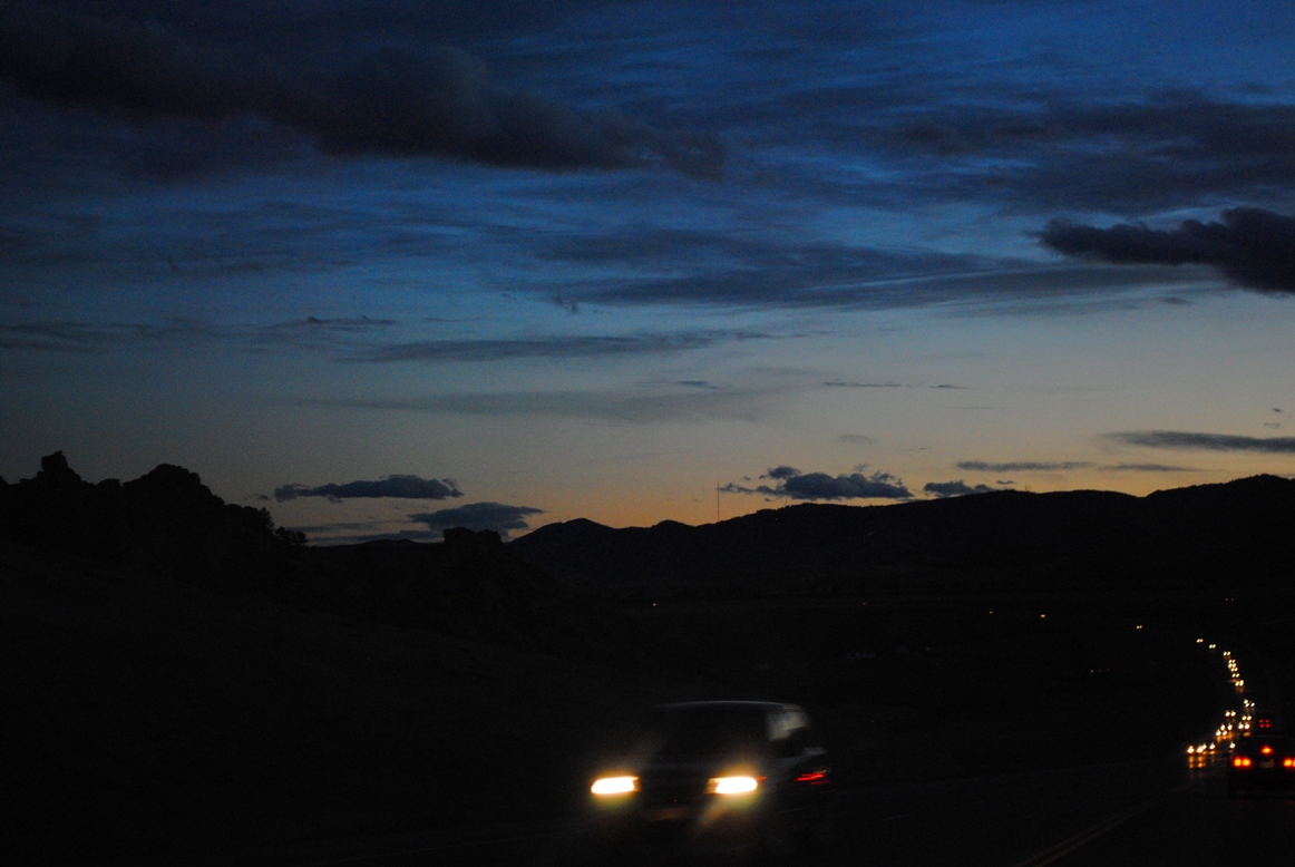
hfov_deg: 28.0
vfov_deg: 19.0
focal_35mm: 72
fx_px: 2593
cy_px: 434
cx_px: 648
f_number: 5.6
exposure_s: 1/50
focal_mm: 48
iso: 800
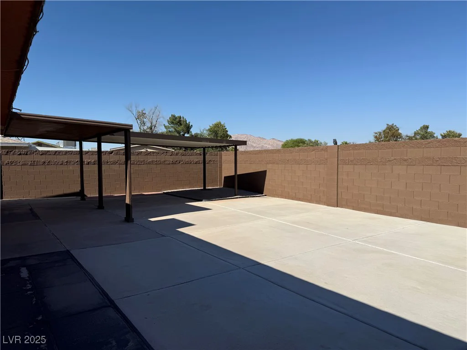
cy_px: 175
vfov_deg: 56.8
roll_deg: +0.0
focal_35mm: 24
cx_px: 234
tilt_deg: -2.9
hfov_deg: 71.6
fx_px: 324
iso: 80
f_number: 1.78
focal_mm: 6.76
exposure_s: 1/7353
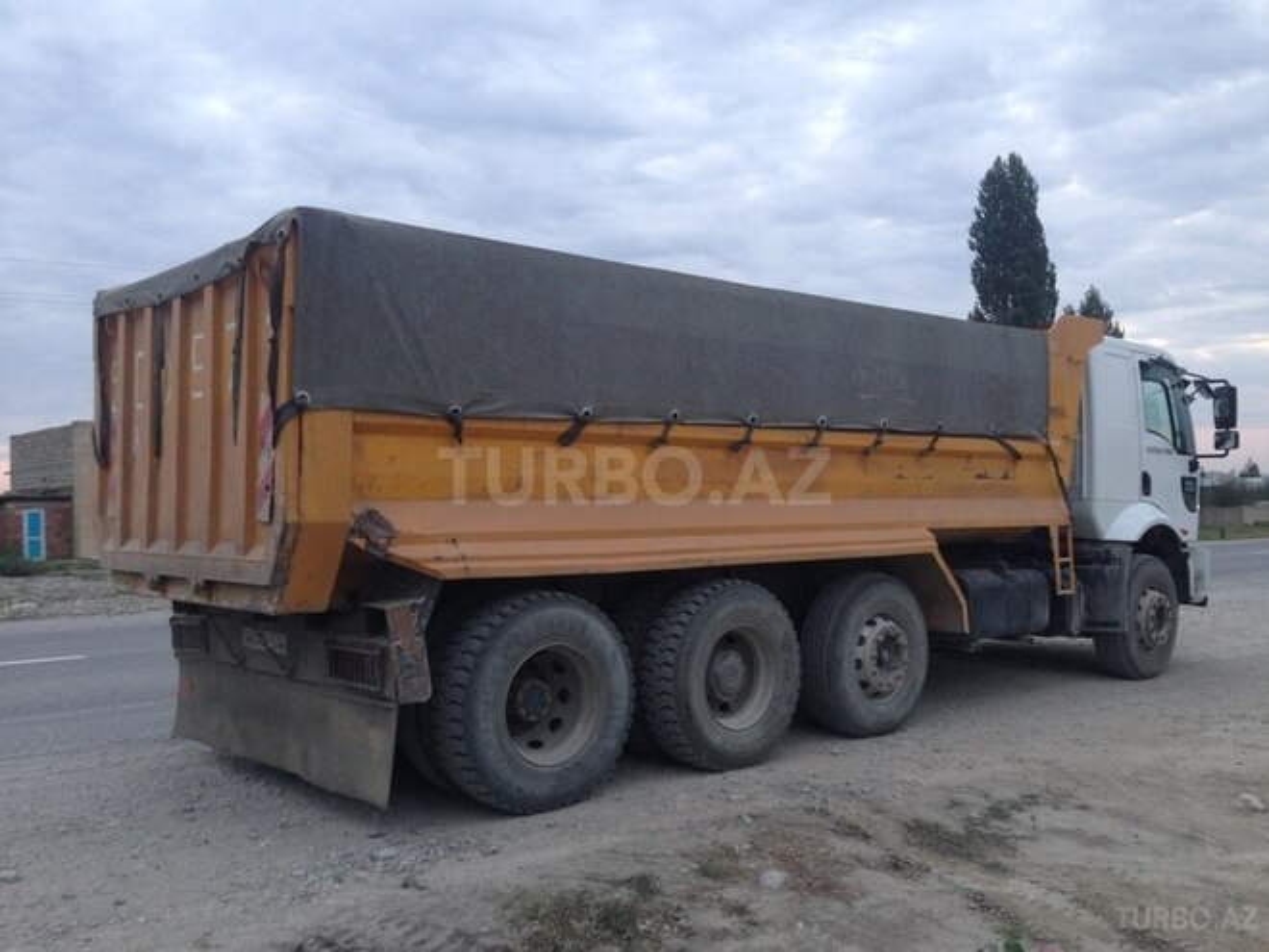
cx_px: 634
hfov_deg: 55.4
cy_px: 476
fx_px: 1210
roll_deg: +2.1
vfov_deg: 42.9
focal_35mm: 33
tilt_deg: +1.3
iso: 64
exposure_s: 1/20
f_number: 2.4
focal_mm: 4.12
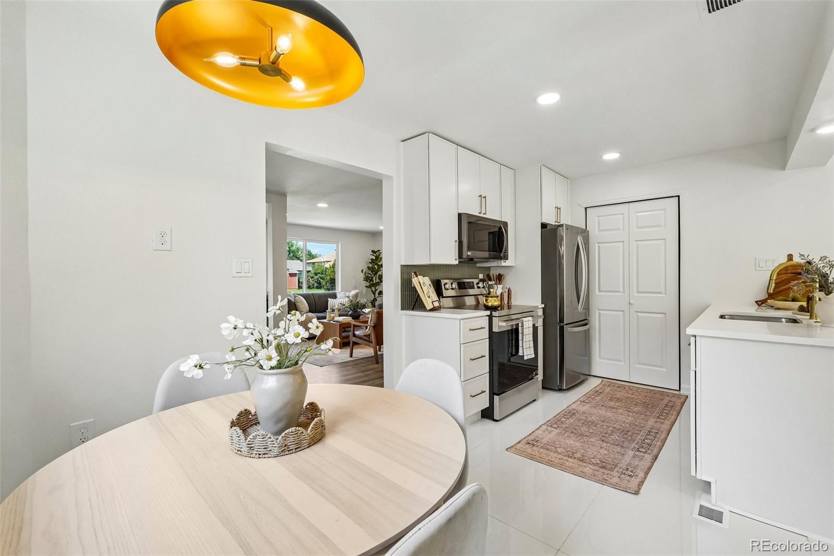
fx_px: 347
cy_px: 278
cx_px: 417
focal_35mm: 15
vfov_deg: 77.3
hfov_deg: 100.4
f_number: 8
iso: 800
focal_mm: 10
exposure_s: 1/80
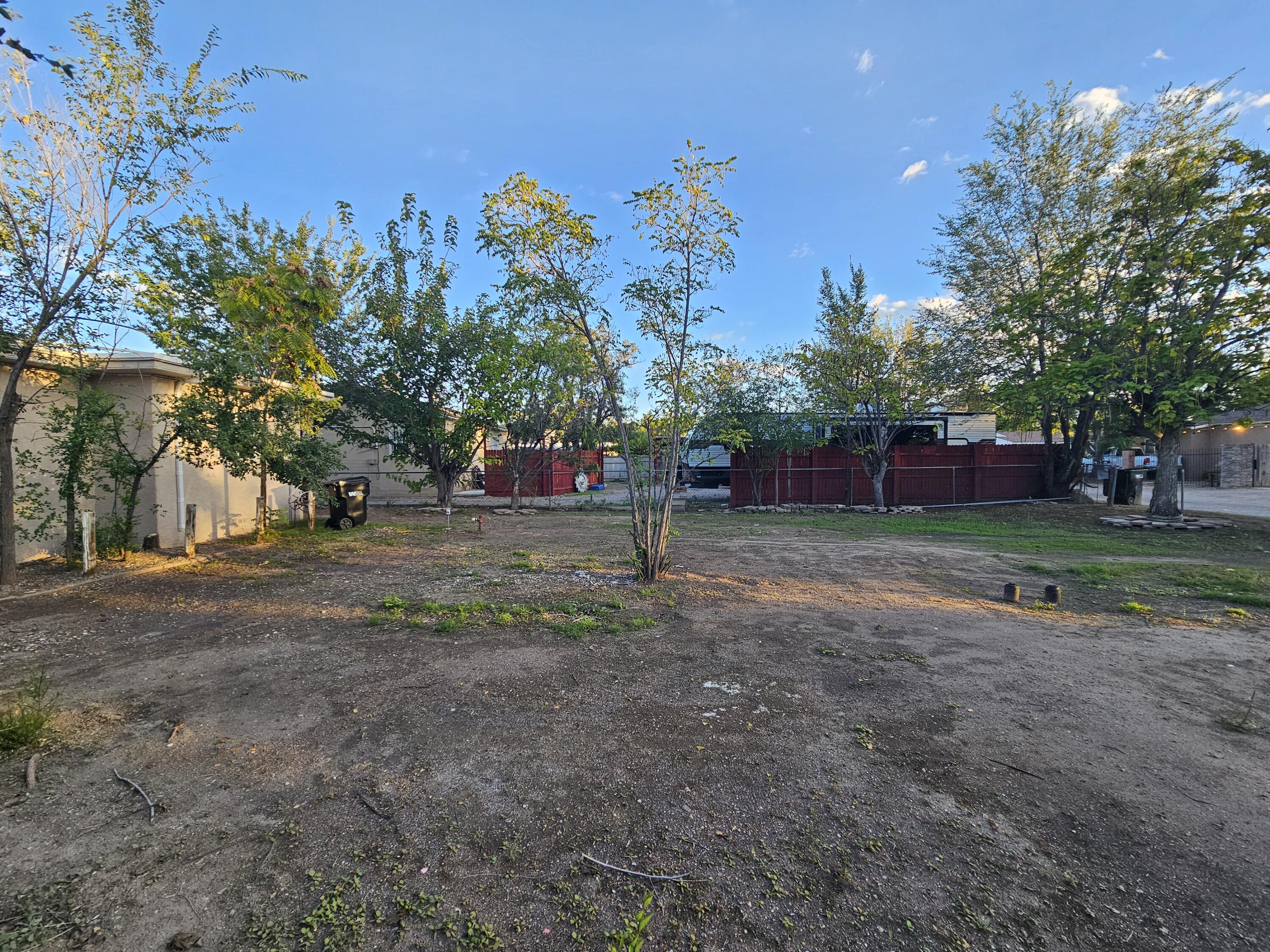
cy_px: 476
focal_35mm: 13
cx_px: 635
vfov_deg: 89.9
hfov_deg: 106.2
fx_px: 477
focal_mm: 2.2
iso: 50
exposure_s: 1/199
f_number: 2.2
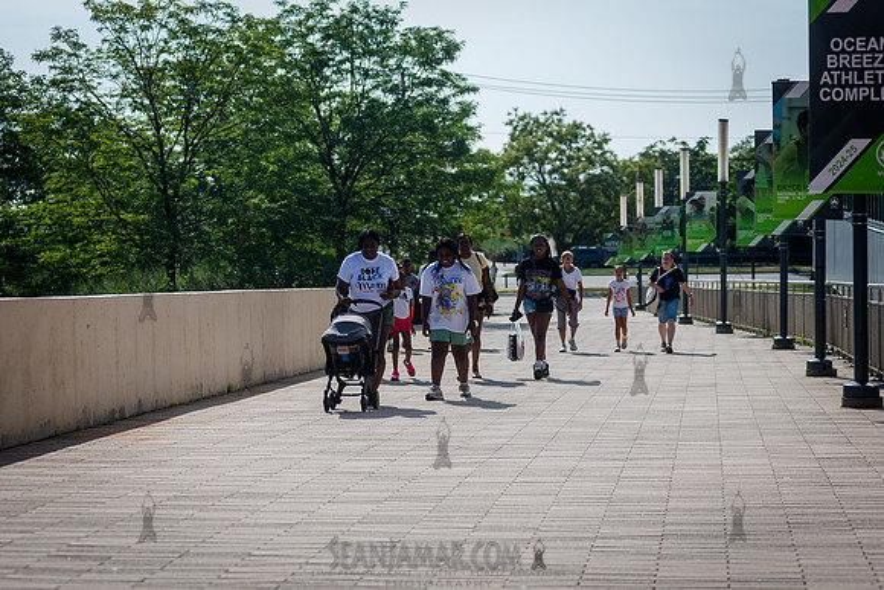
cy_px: 295
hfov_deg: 24.1
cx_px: 442
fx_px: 2074
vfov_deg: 16.2
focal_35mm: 84
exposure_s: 1/4000
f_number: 3.5
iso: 320
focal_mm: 80
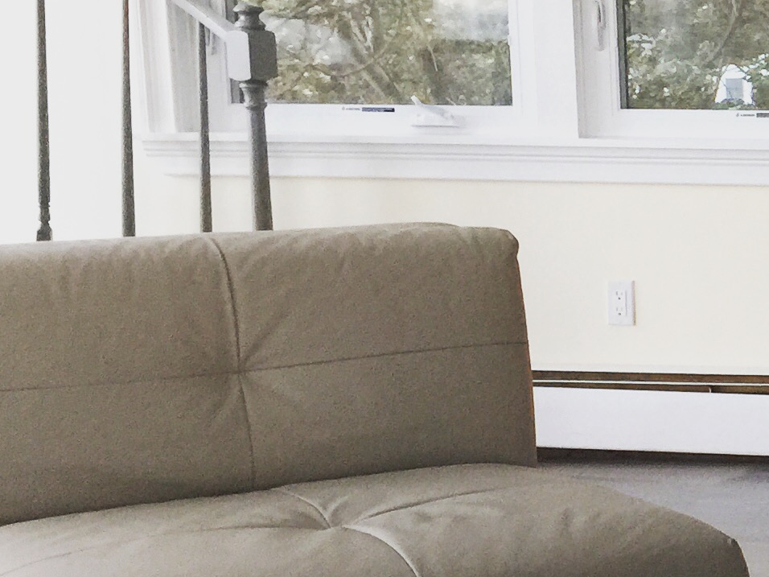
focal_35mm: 99
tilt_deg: -7.8
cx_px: 1274
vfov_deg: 14.9
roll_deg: -1.0
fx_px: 2199
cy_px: 328
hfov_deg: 17.1
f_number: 2.2
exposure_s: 1/15
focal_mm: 4.15
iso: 64
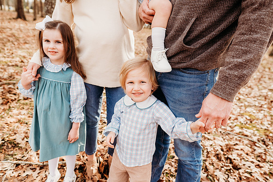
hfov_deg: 73.7
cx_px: 136
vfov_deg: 53.2
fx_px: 182
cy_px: 91
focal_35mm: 24
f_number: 3.2
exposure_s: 1/250
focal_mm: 24
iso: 100
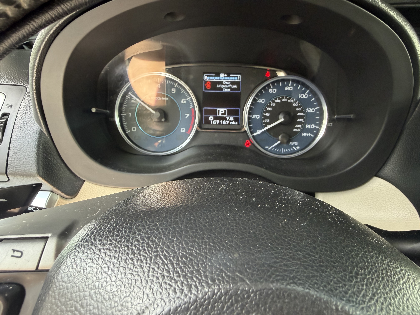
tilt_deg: -24.7
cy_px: 158
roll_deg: +0.4
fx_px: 291
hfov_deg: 71.6
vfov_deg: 56.8
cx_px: 210
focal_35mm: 24
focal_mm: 2.22
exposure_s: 1/121
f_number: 2.2
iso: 250
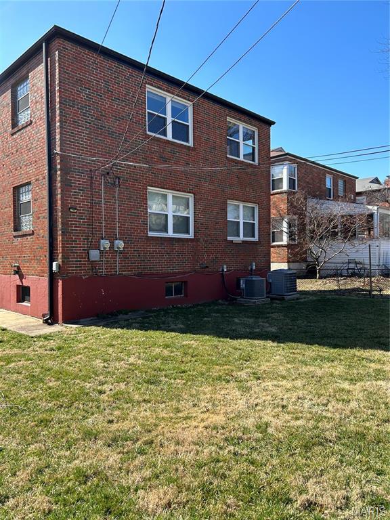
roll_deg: +1.8
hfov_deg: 53.1
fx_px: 391
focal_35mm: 26
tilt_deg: +1.3
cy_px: 260
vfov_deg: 67.3
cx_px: 195
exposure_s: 1/1698
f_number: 1.5
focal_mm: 5.7
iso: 50
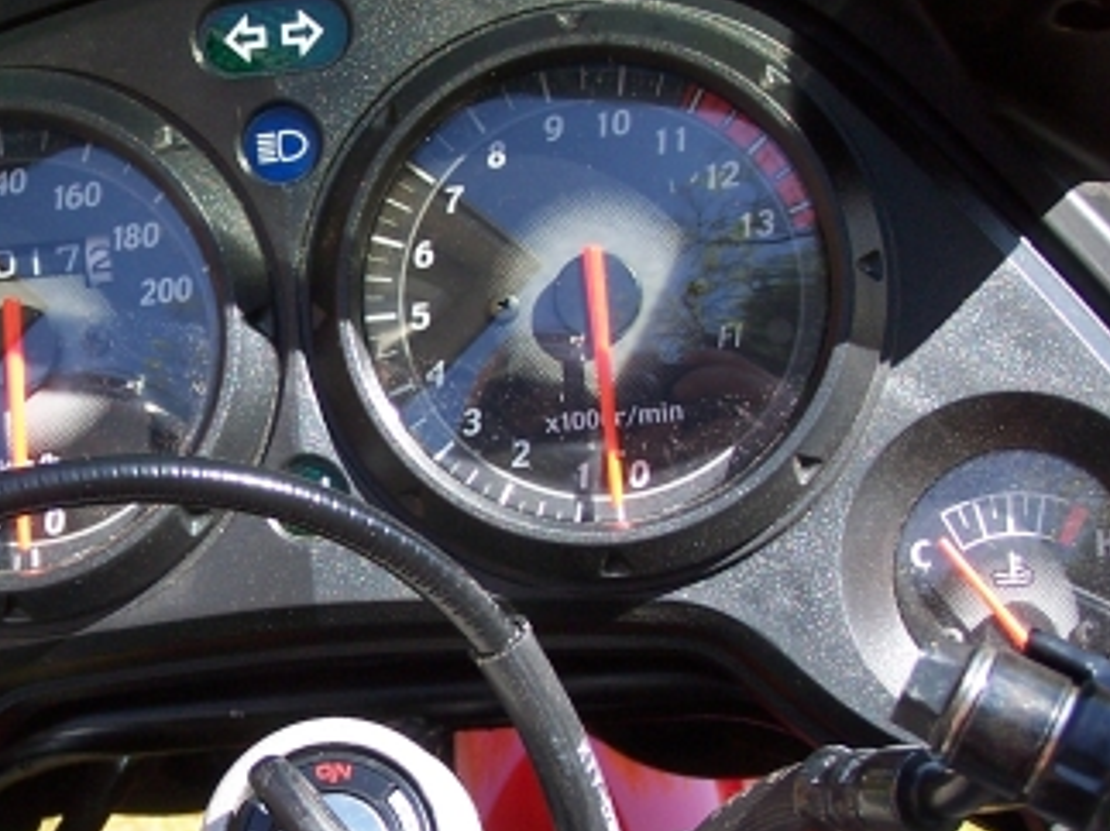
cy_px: 498
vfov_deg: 14.2
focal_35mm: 104
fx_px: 3334
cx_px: 162
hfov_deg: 18.7
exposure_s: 1/250
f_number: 3.2
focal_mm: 9.3
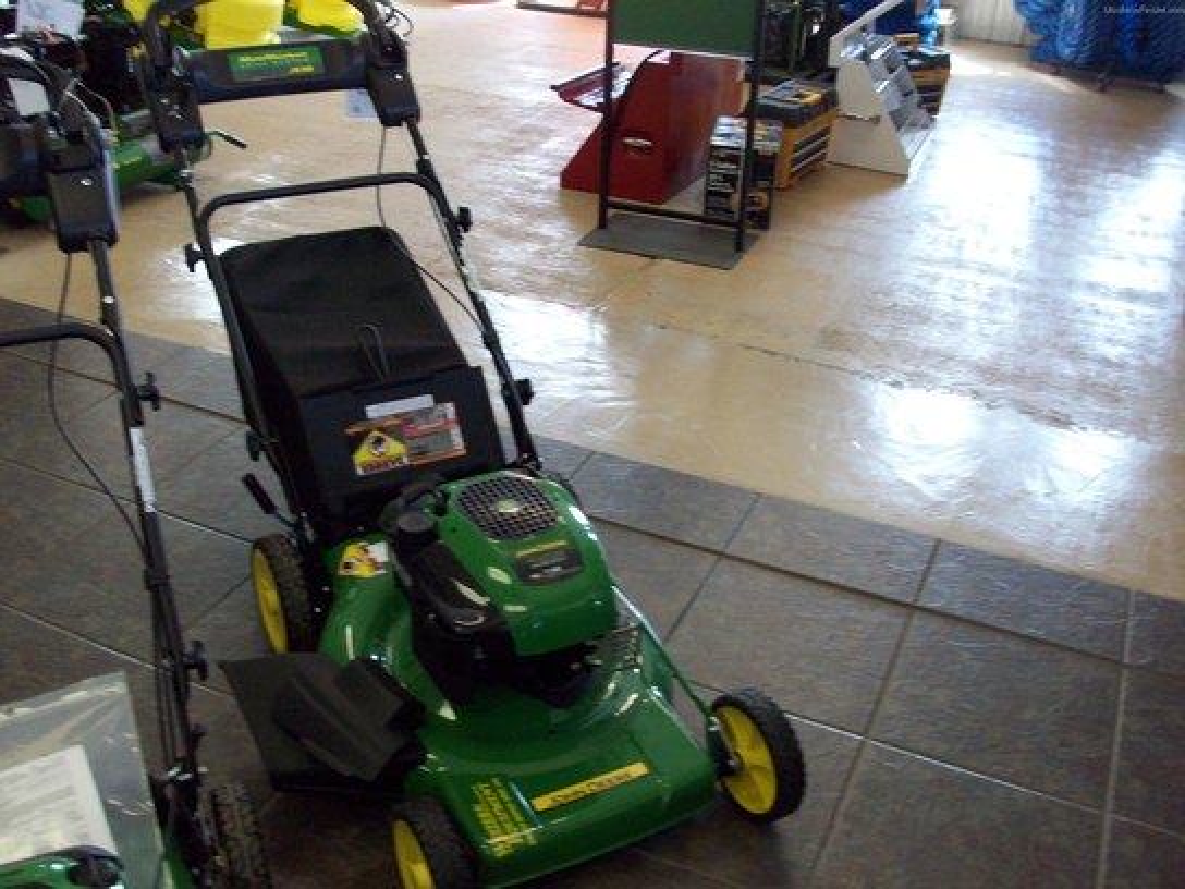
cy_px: 444
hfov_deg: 54.0
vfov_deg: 41.8
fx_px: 1164
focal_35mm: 34
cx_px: 592
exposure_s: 1/60
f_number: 2.8
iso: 160
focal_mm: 5.7
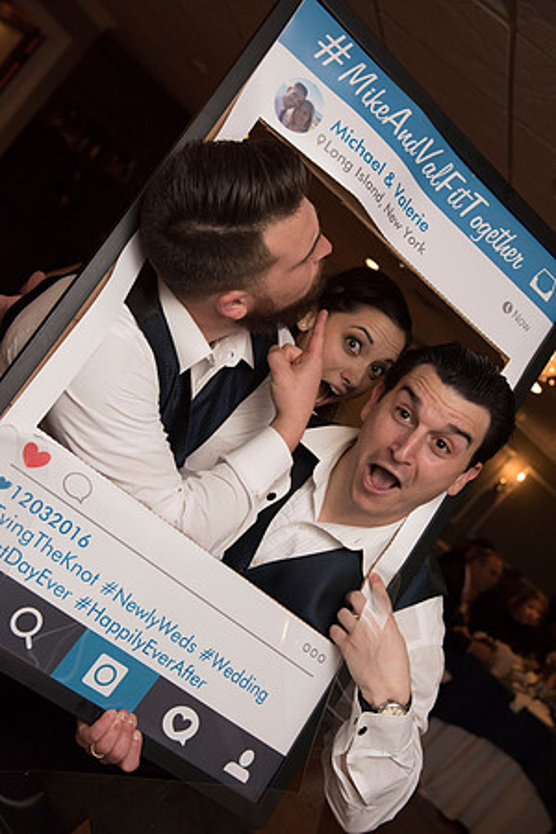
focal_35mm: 48
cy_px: 417
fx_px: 1112
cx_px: 278
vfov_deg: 41.1
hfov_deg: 28.1
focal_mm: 48
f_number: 5
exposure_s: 1/200
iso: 2000
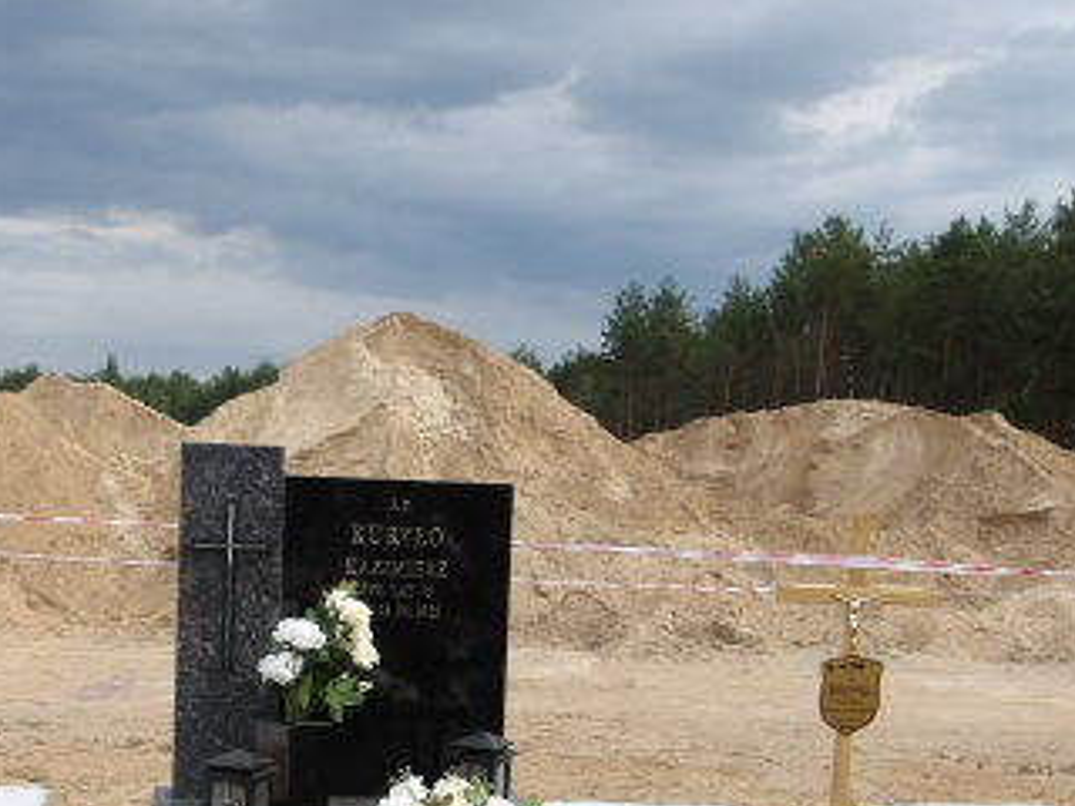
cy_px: 742
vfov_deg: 26.1
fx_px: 1677
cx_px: 410
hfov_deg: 35.4
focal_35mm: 54
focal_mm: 4.9
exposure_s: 1/517
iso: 100
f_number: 3
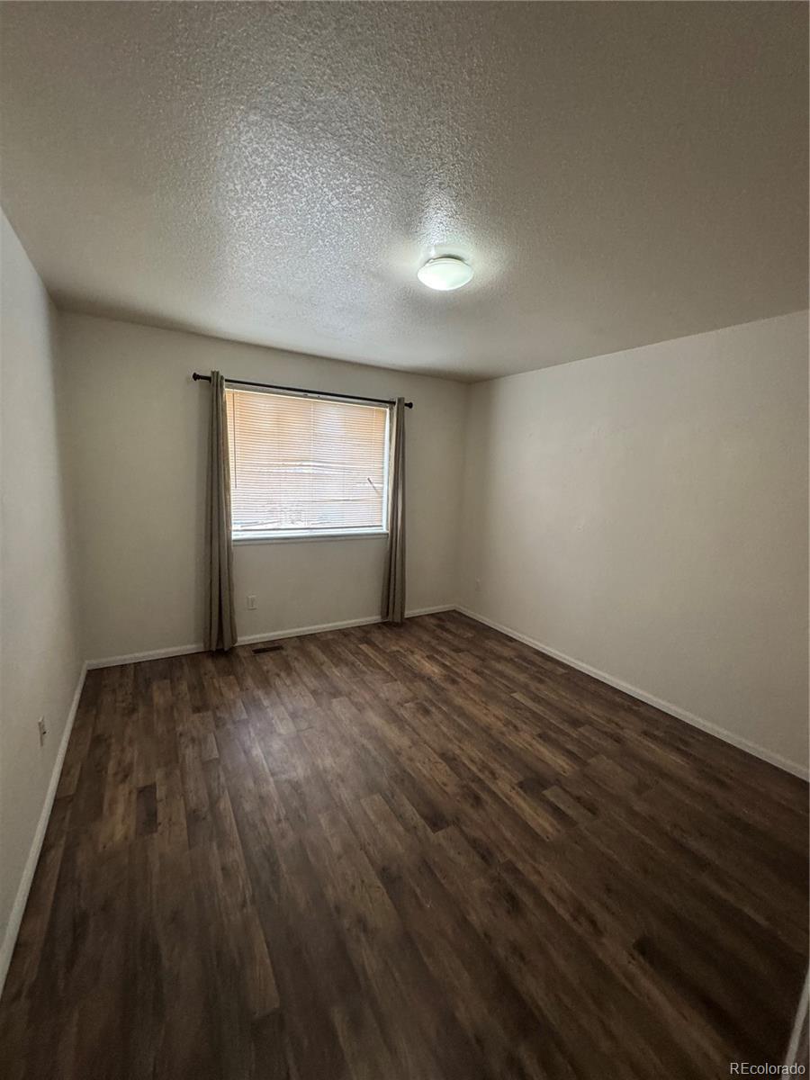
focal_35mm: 14
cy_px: 540
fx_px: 437
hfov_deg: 85.7
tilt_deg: -8.1
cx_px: 405
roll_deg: -1.6
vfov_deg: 102.1
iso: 400
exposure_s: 1/60
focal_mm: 2.22
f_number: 2.2
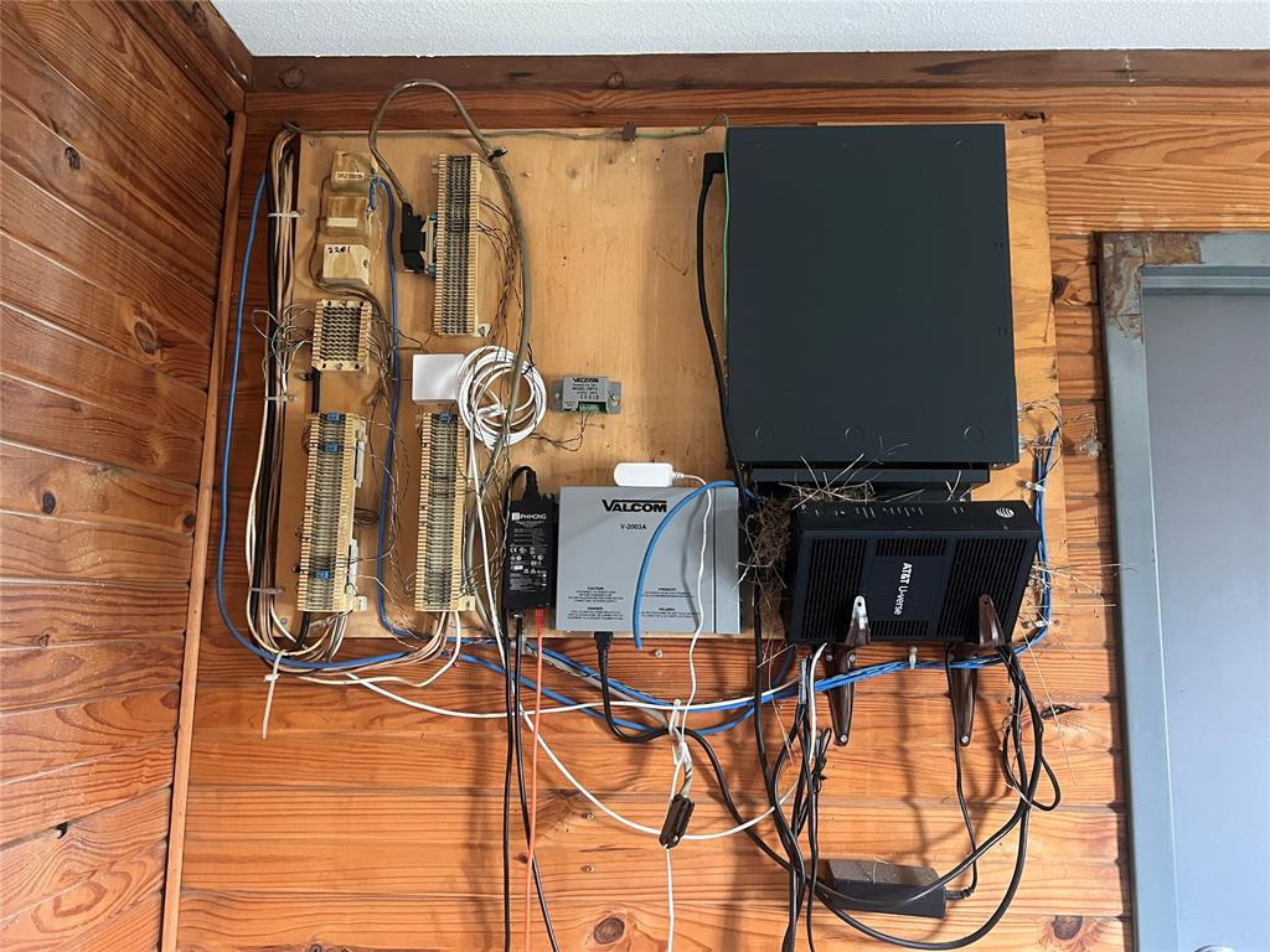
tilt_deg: +7.2
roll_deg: -1.9
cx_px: 635
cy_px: 476
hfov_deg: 67.3
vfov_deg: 53.1
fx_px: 954
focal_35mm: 26
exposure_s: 1/54
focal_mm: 5.7
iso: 500
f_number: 1.5
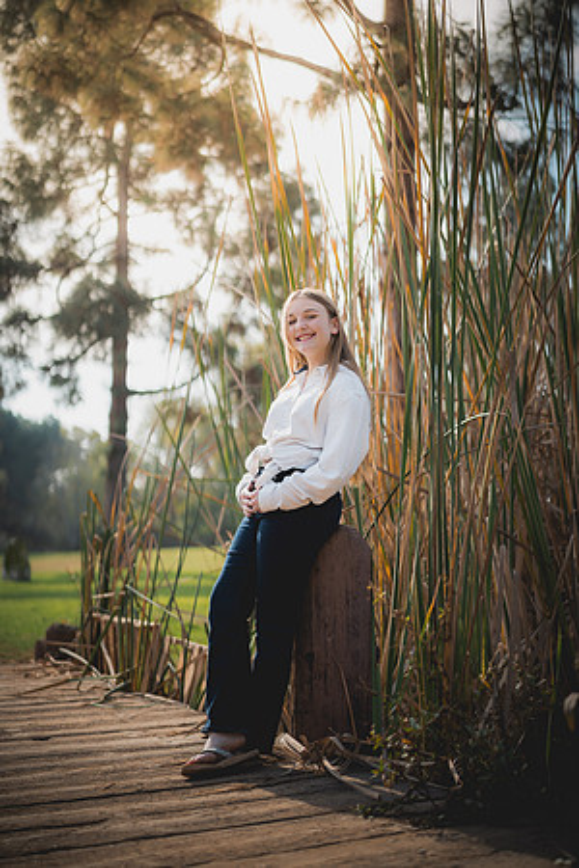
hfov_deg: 27.0
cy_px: 434
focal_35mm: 50
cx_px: 290
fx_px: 1206
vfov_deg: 39.6
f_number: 1.4
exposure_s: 1/4000
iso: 250
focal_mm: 50
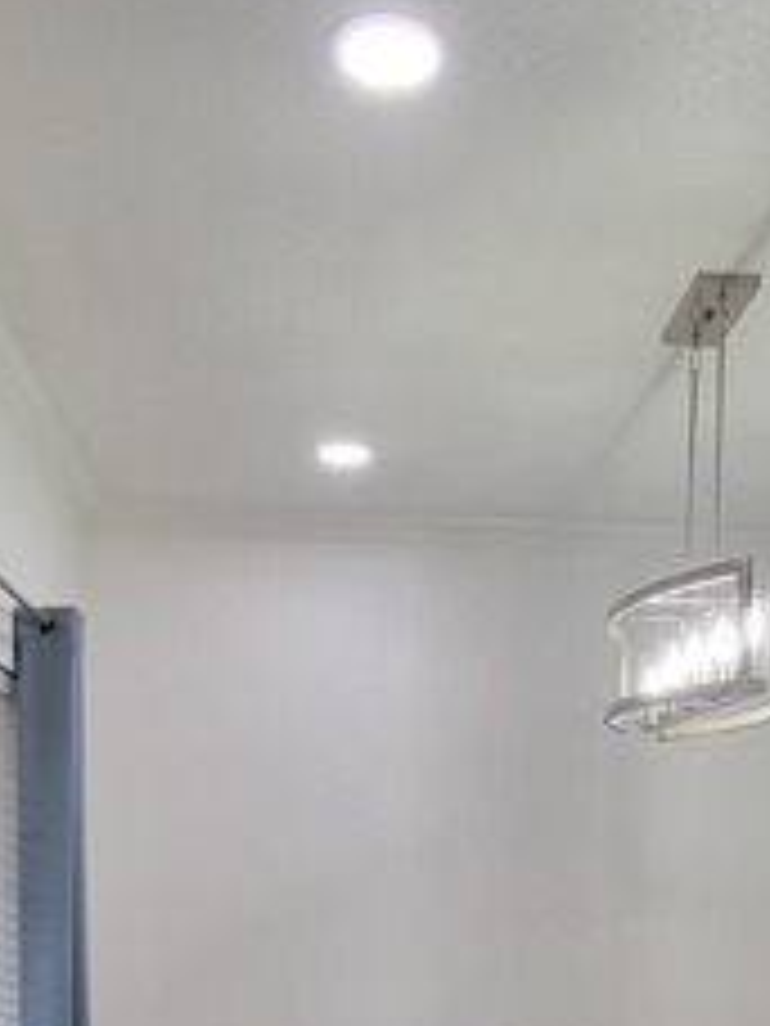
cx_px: 432
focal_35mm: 38
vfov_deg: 44.3
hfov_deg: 37.7
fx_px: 1127
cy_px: 934
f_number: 2.2
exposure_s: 1/60
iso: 160
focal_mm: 2.2
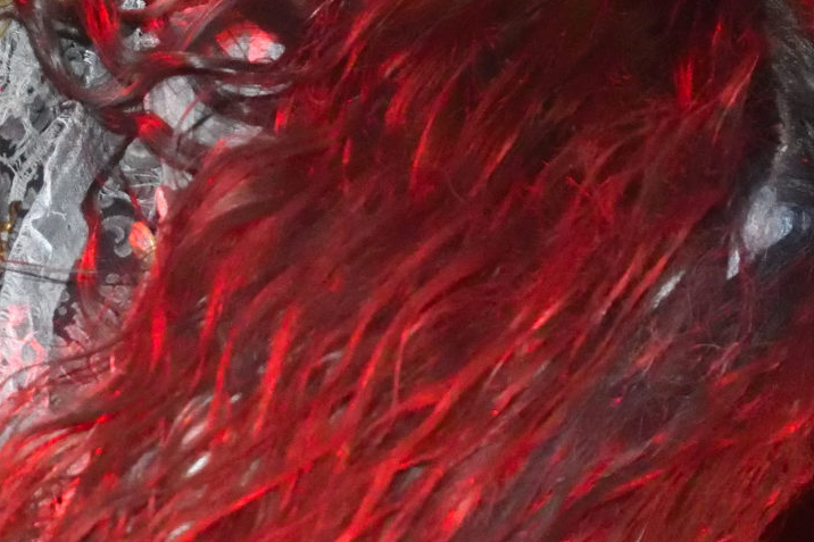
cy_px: 613
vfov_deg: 10.9
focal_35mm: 124
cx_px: 168
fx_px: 2813
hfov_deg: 16.4
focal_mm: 29
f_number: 4.5
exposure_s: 1/200
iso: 7200
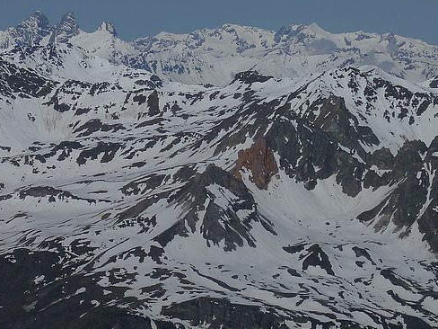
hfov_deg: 11.2
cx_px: 211
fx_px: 2240
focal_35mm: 177
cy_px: 265
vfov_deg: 8.4
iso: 80
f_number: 6.3
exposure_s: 1/2000
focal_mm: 15.8
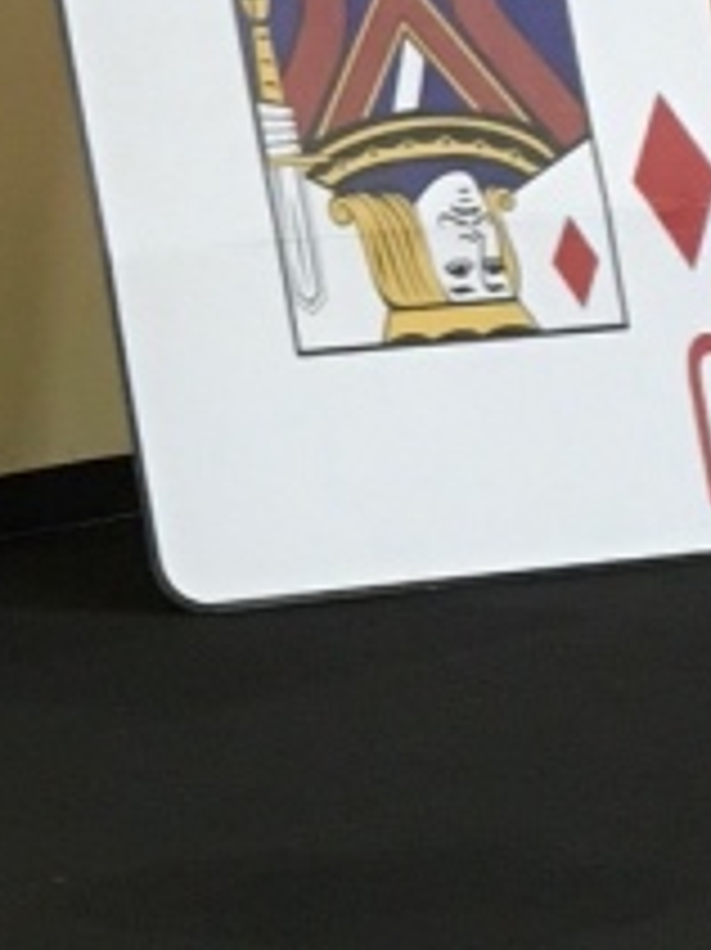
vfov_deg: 11.9
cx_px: -814
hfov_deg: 8.4
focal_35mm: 165
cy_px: 194
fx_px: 4523
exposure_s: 1/30
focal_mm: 4.15
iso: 125
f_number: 2.2
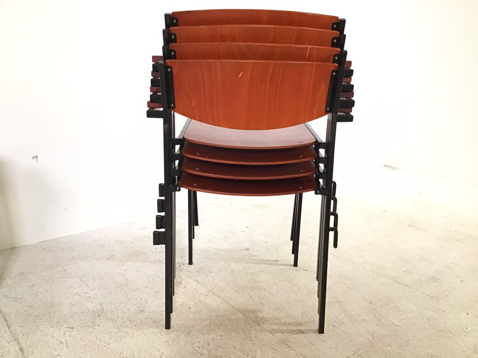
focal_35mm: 31
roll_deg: -0.1
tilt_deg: -14.9
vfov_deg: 45.4
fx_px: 428
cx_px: 239
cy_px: 179
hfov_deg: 58.4
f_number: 2.4
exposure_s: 1/33
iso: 200
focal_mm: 3.3
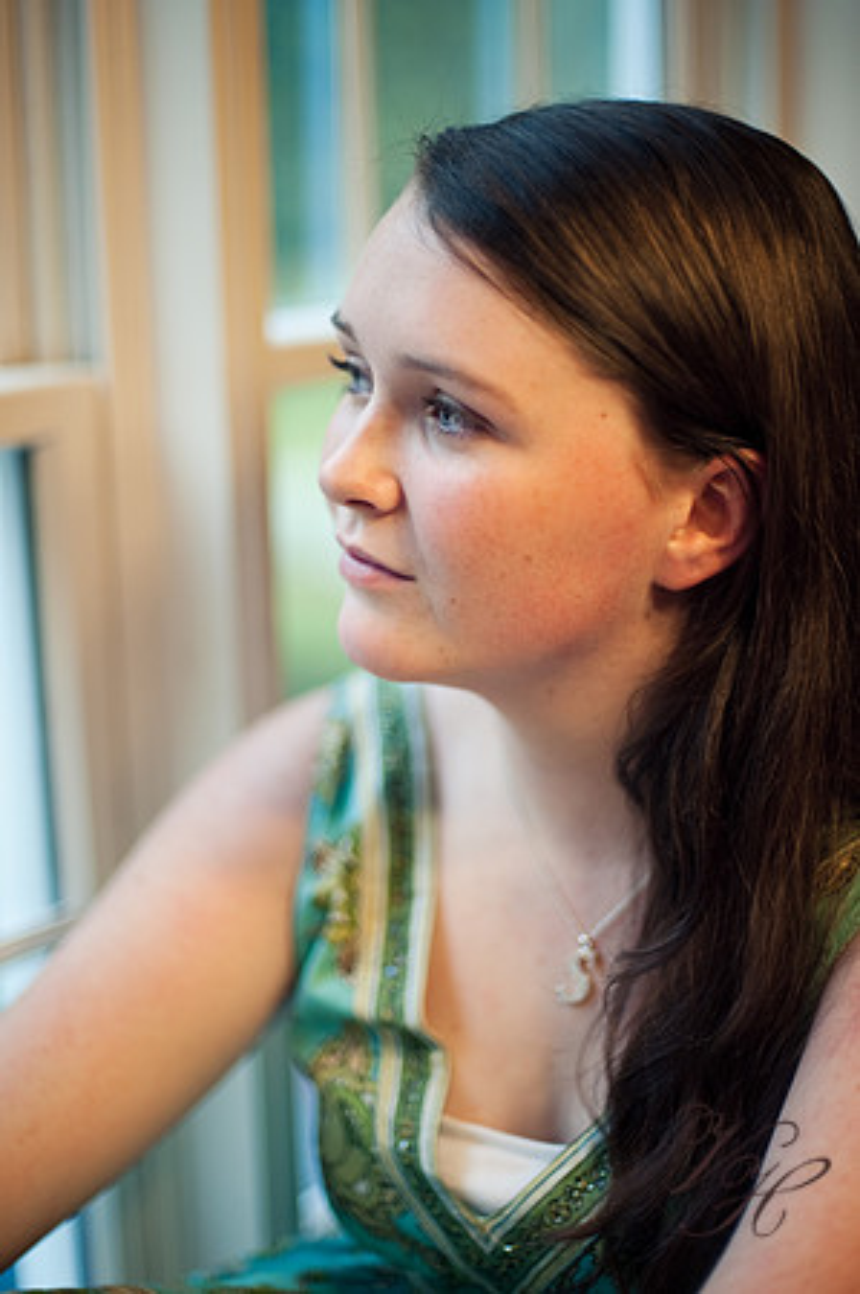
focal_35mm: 50
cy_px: 647
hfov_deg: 26.9
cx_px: 430
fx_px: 1796
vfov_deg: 39.6
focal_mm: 50
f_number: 1.4
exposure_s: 1/125
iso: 400
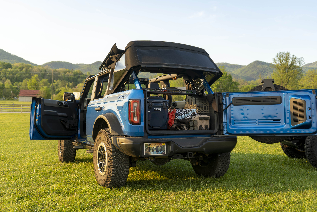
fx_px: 326
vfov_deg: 35.9
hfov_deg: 51.9
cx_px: 158
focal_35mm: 37
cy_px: 106
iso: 100
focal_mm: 37
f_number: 4.5
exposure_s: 1/80
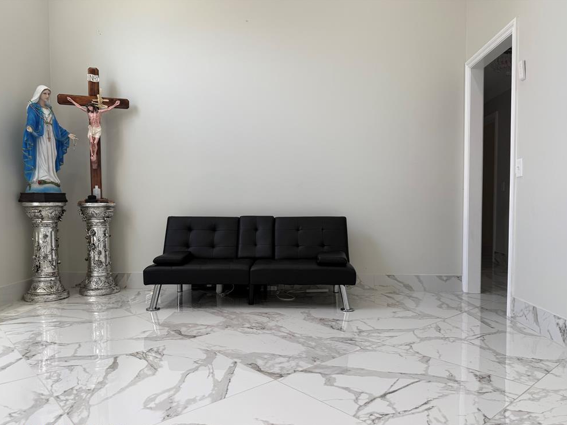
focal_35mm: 25
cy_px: 220
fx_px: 409
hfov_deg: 69.4
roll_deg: +0.0
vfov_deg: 54.9
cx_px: 280
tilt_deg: -1.6
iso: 50
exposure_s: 1/134
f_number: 1.78
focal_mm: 6.76
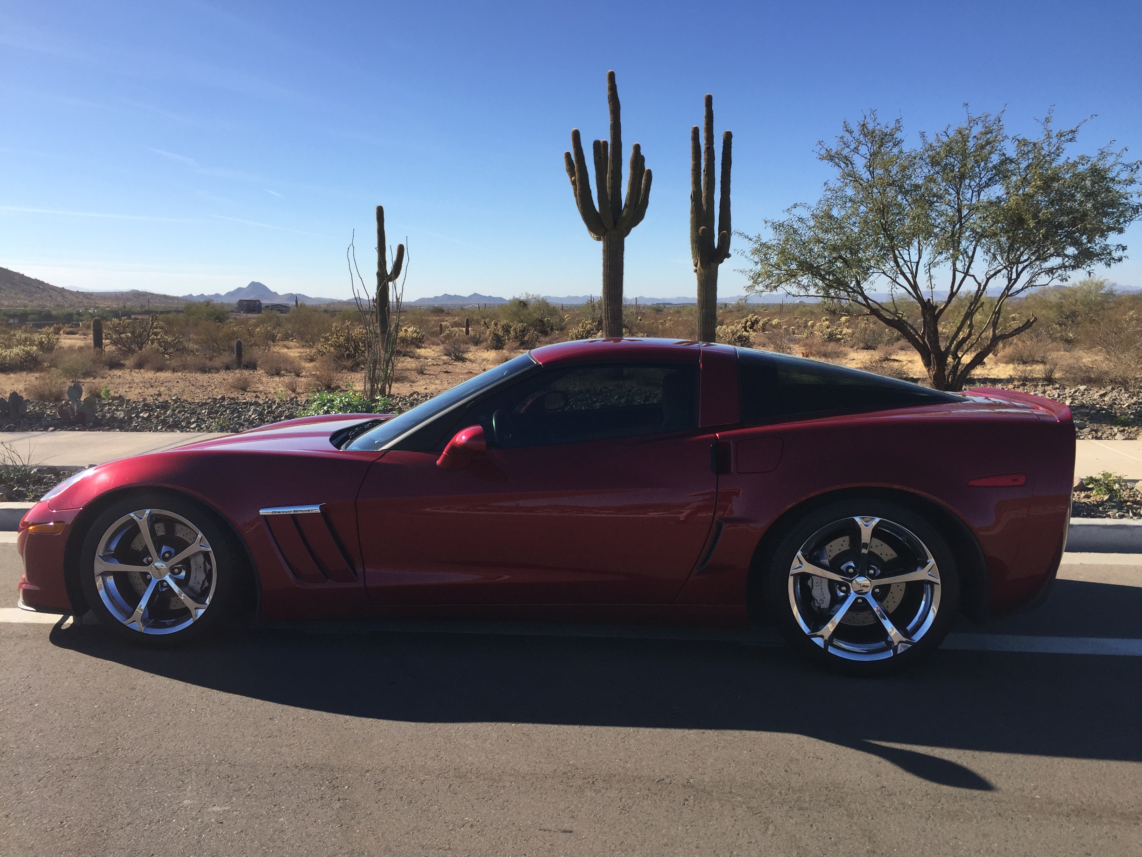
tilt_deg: -8.1
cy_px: 428
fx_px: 957
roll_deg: -1.0
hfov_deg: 61.7
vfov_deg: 48.2
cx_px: 571
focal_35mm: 29
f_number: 2.2
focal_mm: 4.15
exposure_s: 1/1980
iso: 32
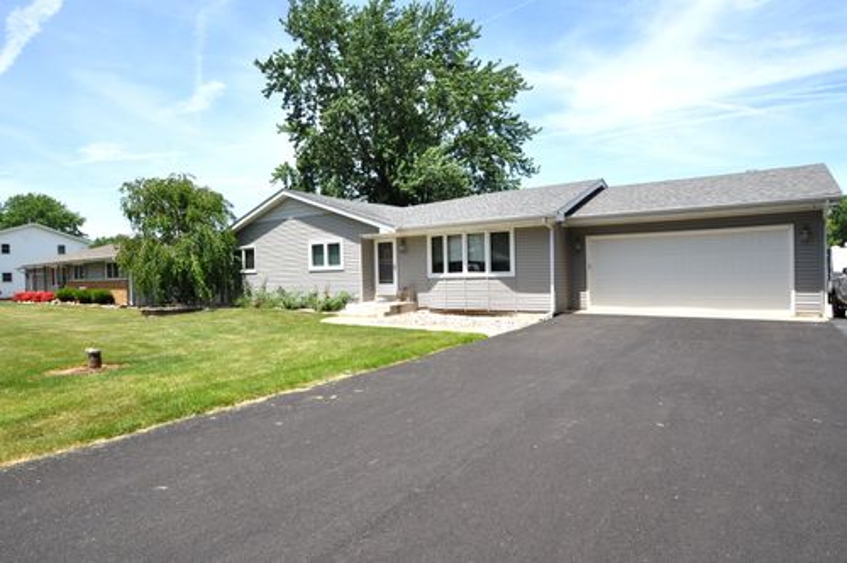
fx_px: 493
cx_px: 424
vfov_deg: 59.4
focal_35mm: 21
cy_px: 282
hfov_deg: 81.3
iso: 200
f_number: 9
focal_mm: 14
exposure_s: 1/320
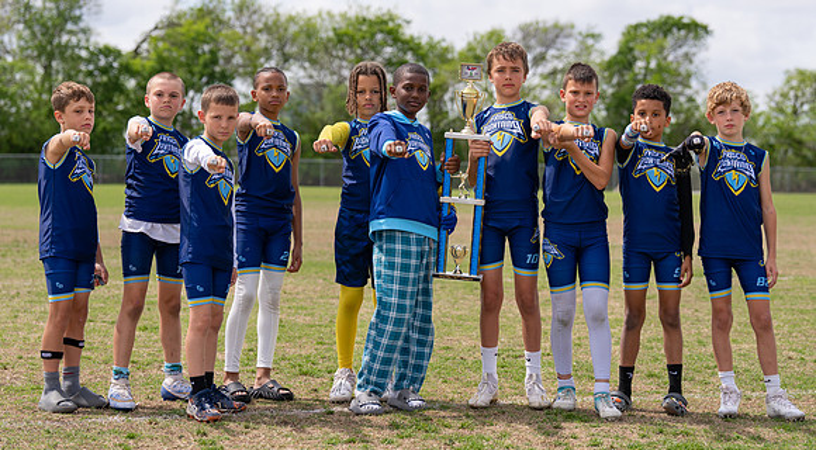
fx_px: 2025
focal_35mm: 94
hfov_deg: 22.8
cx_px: 428
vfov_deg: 12.7
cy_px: 210
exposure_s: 1/1000
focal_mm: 84
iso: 100
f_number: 3.5
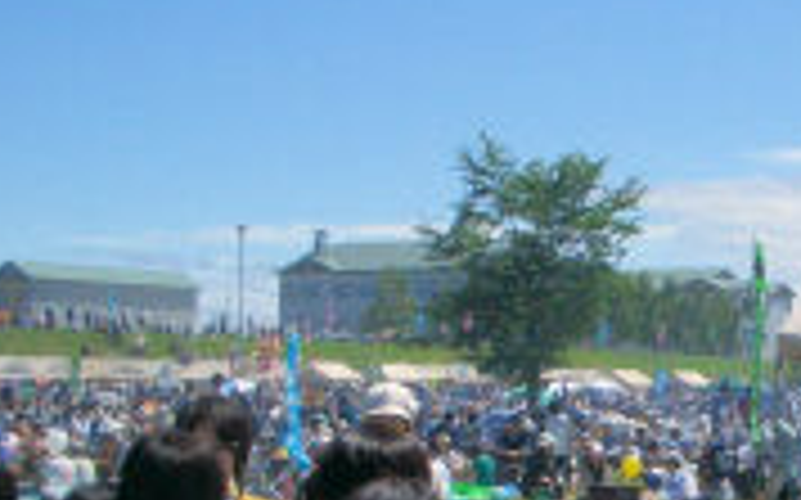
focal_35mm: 88
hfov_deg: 23.2
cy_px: 363
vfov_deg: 14.8
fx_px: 1920
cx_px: 662
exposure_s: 1/1600
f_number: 4.3
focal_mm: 5.8
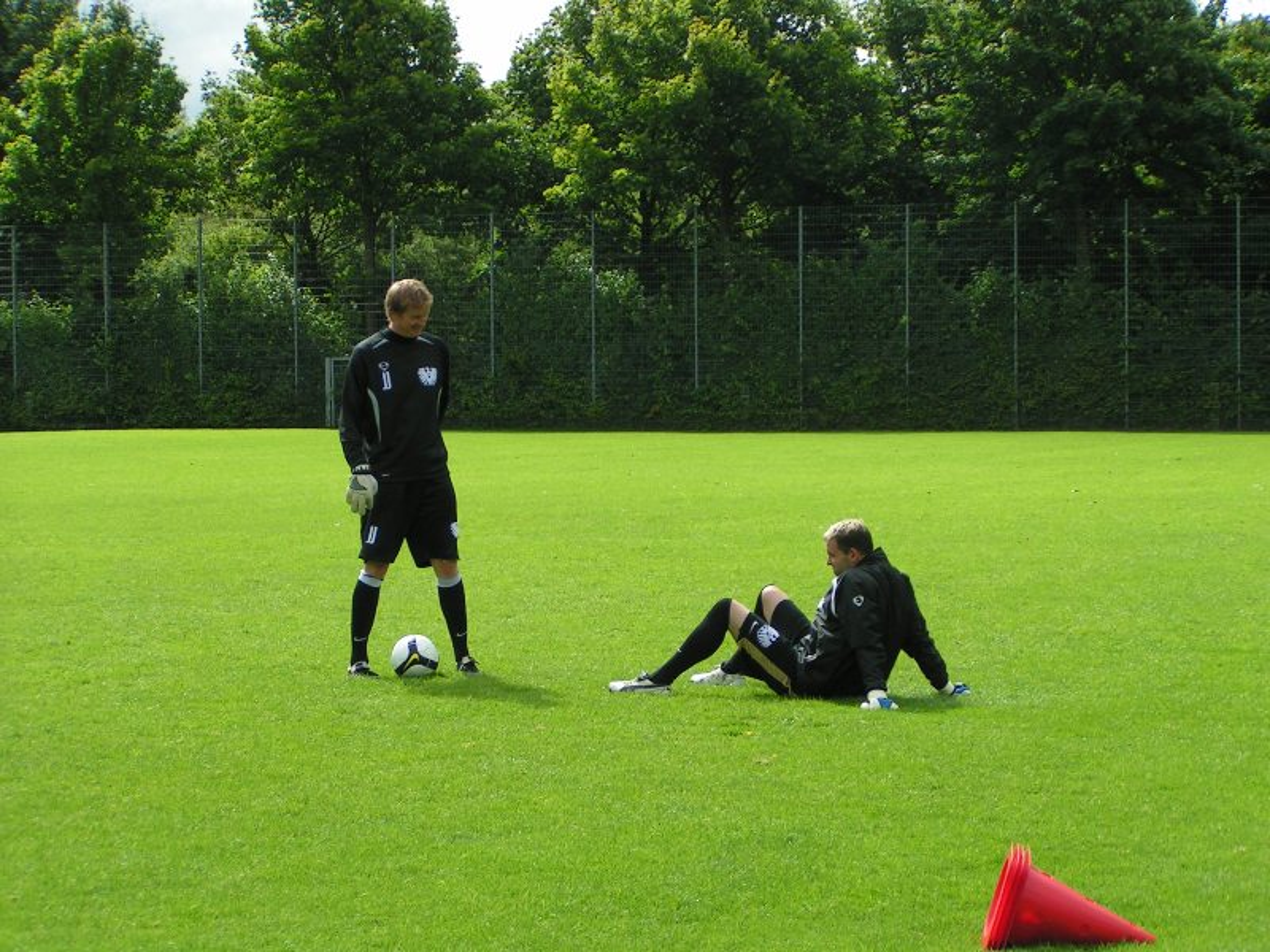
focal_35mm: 99
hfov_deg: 19.8
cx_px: 635
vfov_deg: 14.9
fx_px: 3632
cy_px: 476
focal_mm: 15.2
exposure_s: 1/640
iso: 50
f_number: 3.5
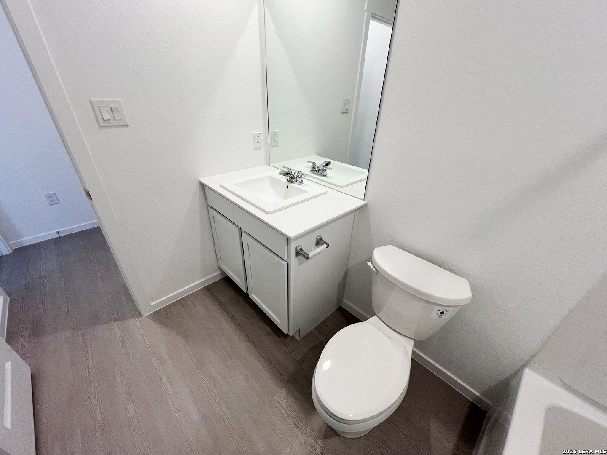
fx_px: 228
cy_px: 228
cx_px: 304
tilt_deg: -30.2
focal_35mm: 13
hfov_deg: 106.2
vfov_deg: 89.9
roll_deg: -2.4
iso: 125
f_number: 1.8
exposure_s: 1/120
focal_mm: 1.57
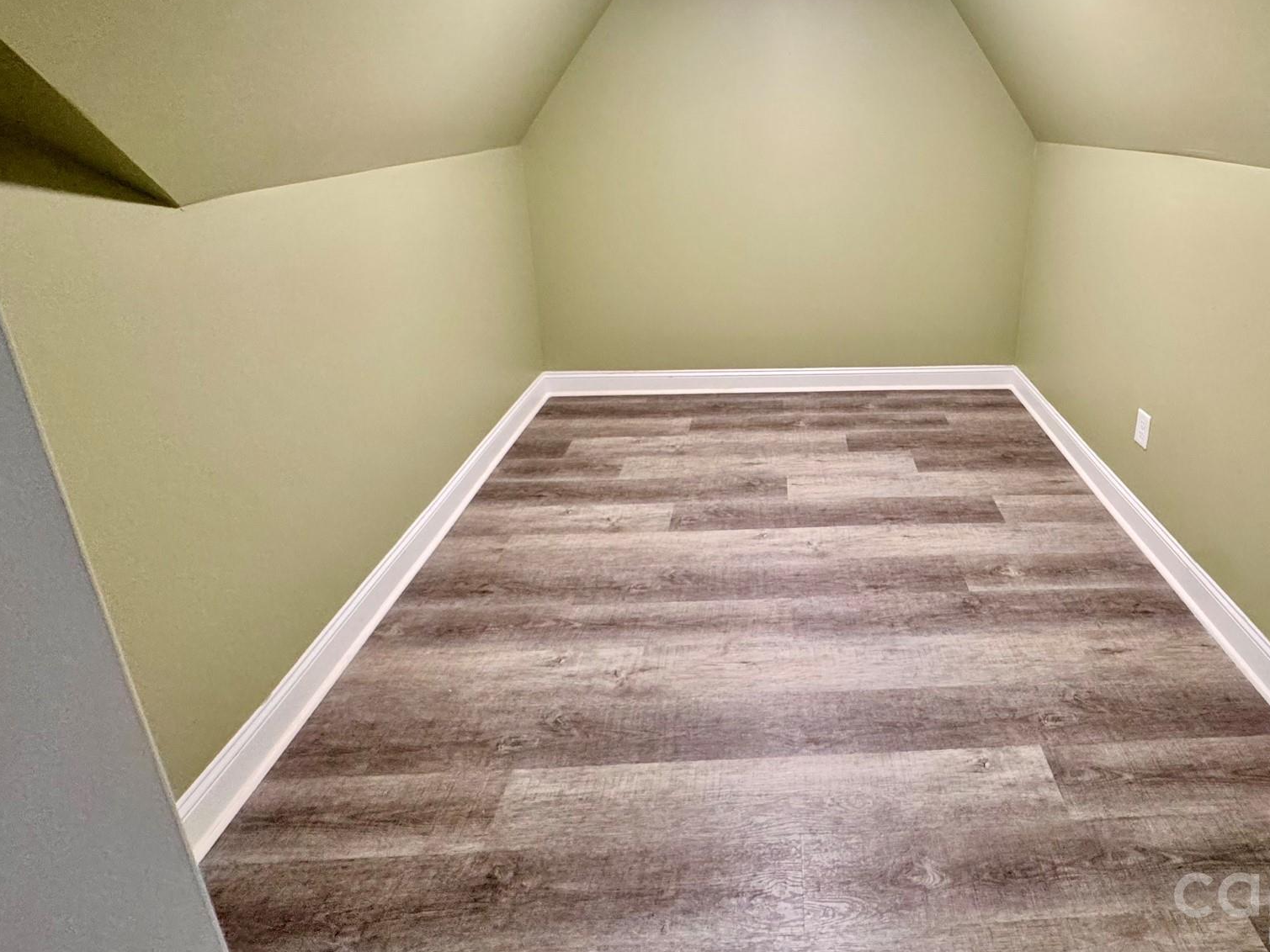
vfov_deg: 66.7
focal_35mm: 19
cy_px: 313
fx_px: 697
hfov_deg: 82.5
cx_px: 819
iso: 500
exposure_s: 1/60
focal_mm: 2.22
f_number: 2.2
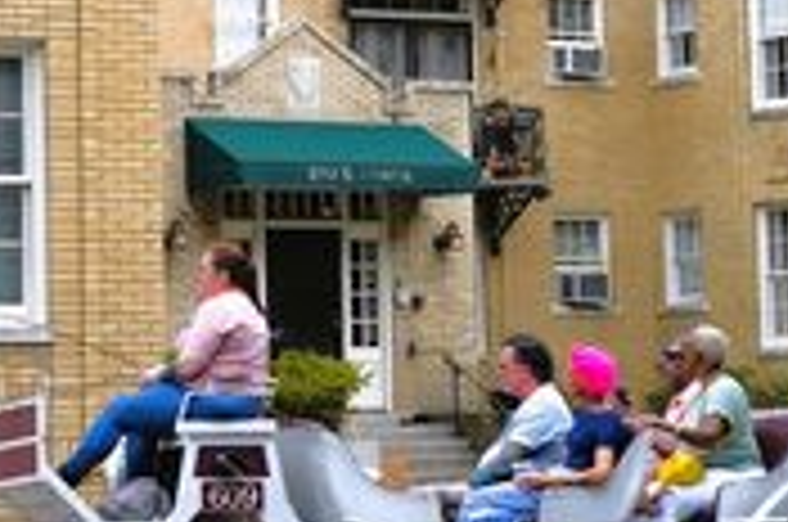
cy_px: -7
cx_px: 185
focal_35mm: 143
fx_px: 3124
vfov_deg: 9.5
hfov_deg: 14.3
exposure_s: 1/320
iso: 64
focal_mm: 50
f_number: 4
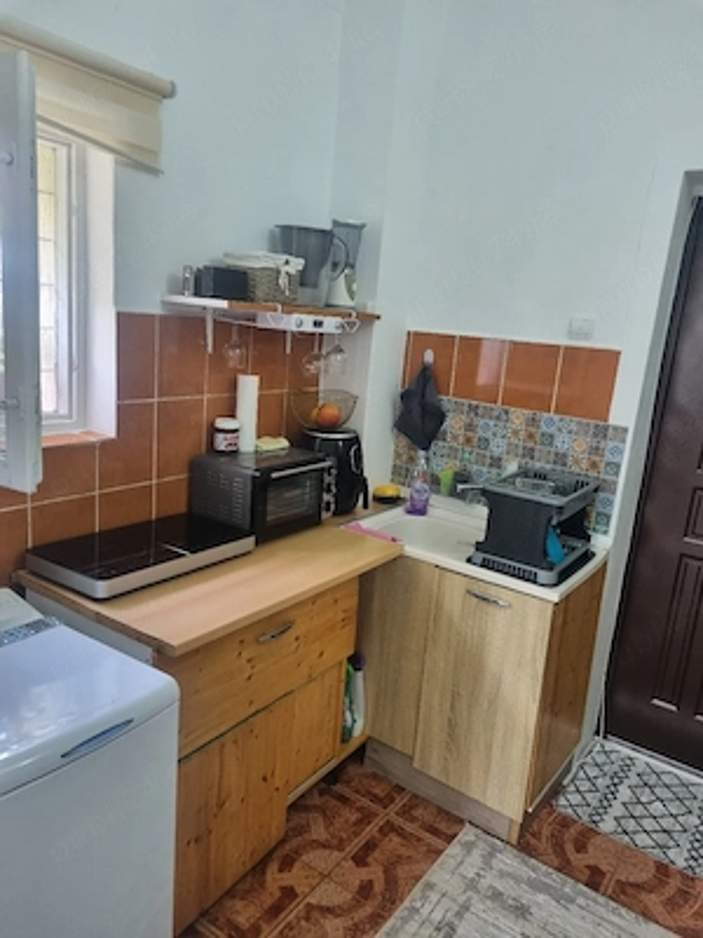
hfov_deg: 53.1
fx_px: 704
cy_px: 469
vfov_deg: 67.3
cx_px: 352
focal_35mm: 26
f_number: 1.8
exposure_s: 1/100
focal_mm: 5.4
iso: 250
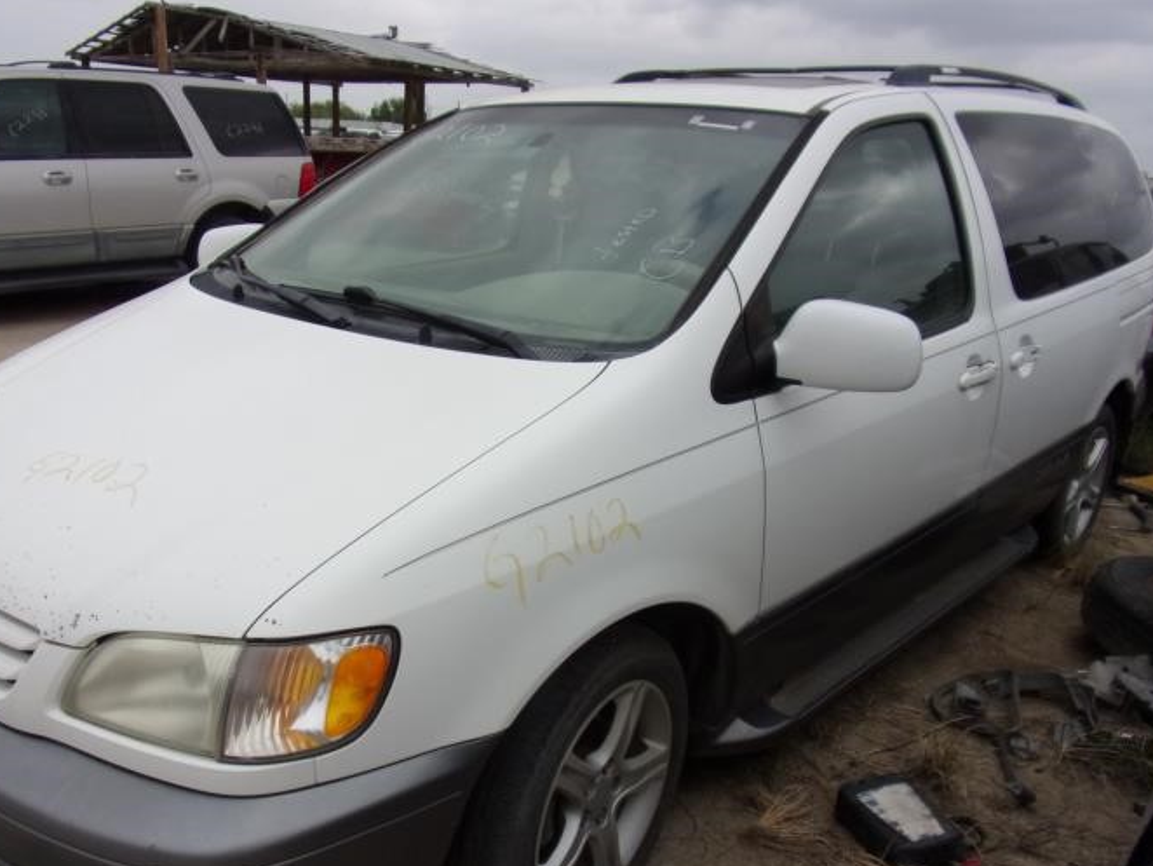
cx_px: 563
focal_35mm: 29
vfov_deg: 48.0
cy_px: 519
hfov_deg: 61.6
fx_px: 966
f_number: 3.3
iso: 80
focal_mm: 4.3
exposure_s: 1/900
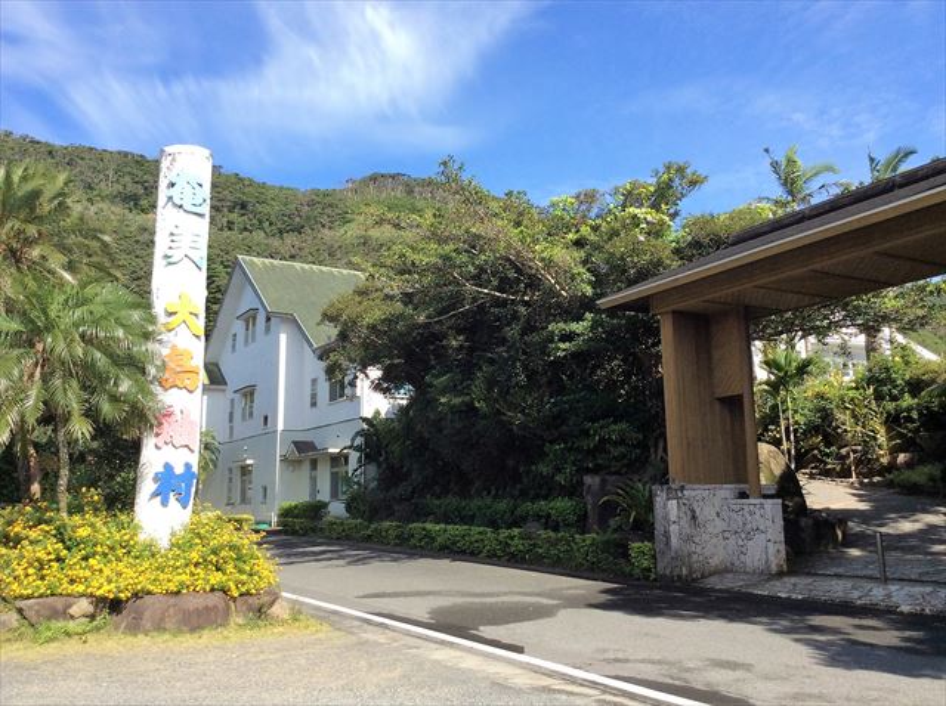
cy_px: 353
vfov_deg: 44.1
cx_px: 473
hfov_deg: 56.9
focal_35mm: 32
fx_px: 873
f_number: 2.4
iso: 32
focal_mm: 3.3
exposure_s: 1/880
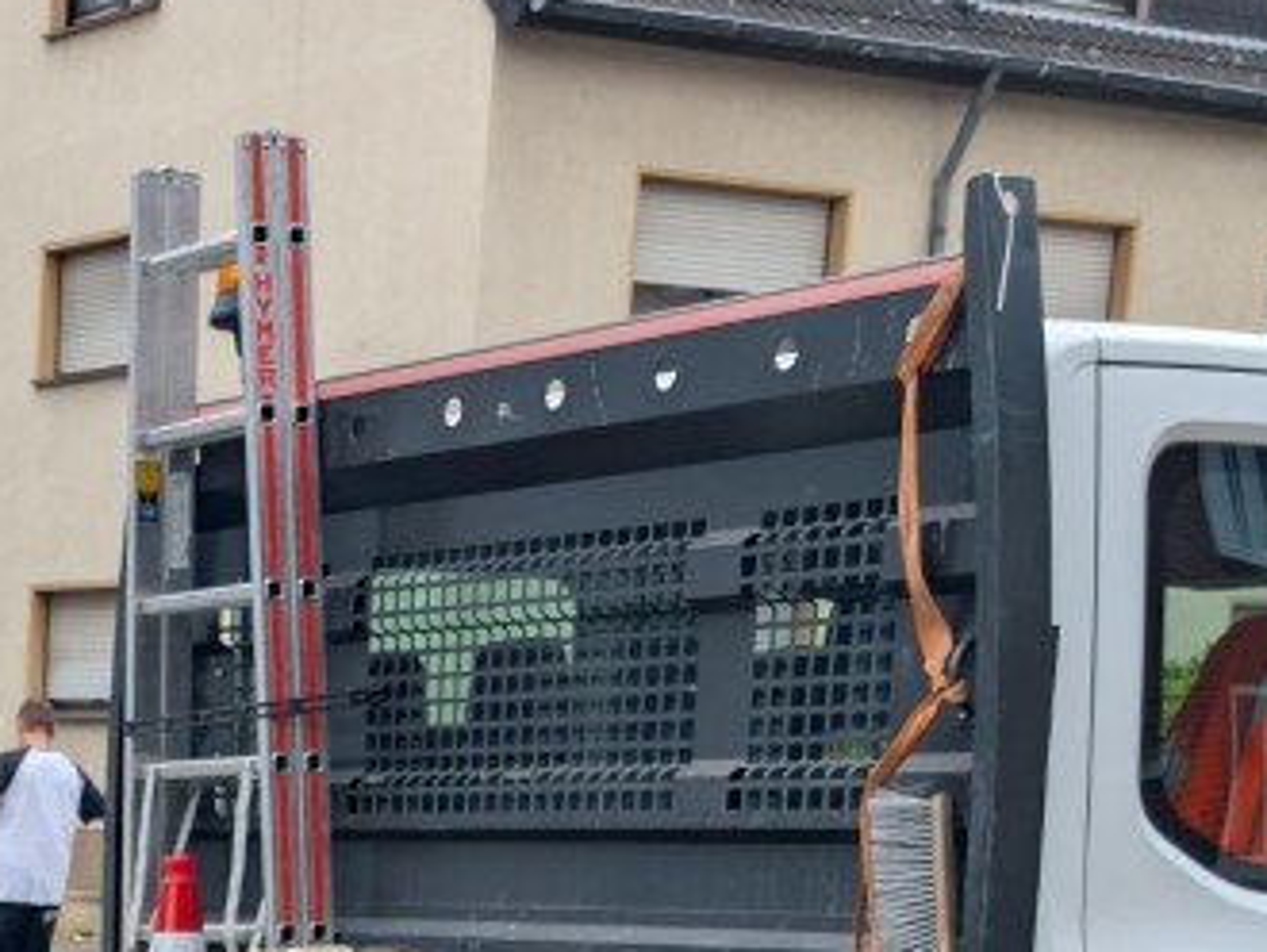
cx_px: -202
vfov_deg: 15.4
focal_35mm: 87
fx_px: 3187
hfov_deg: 21.1
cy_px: 1520
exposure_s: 1/243
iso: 17
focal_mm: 6.9
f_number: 1.68
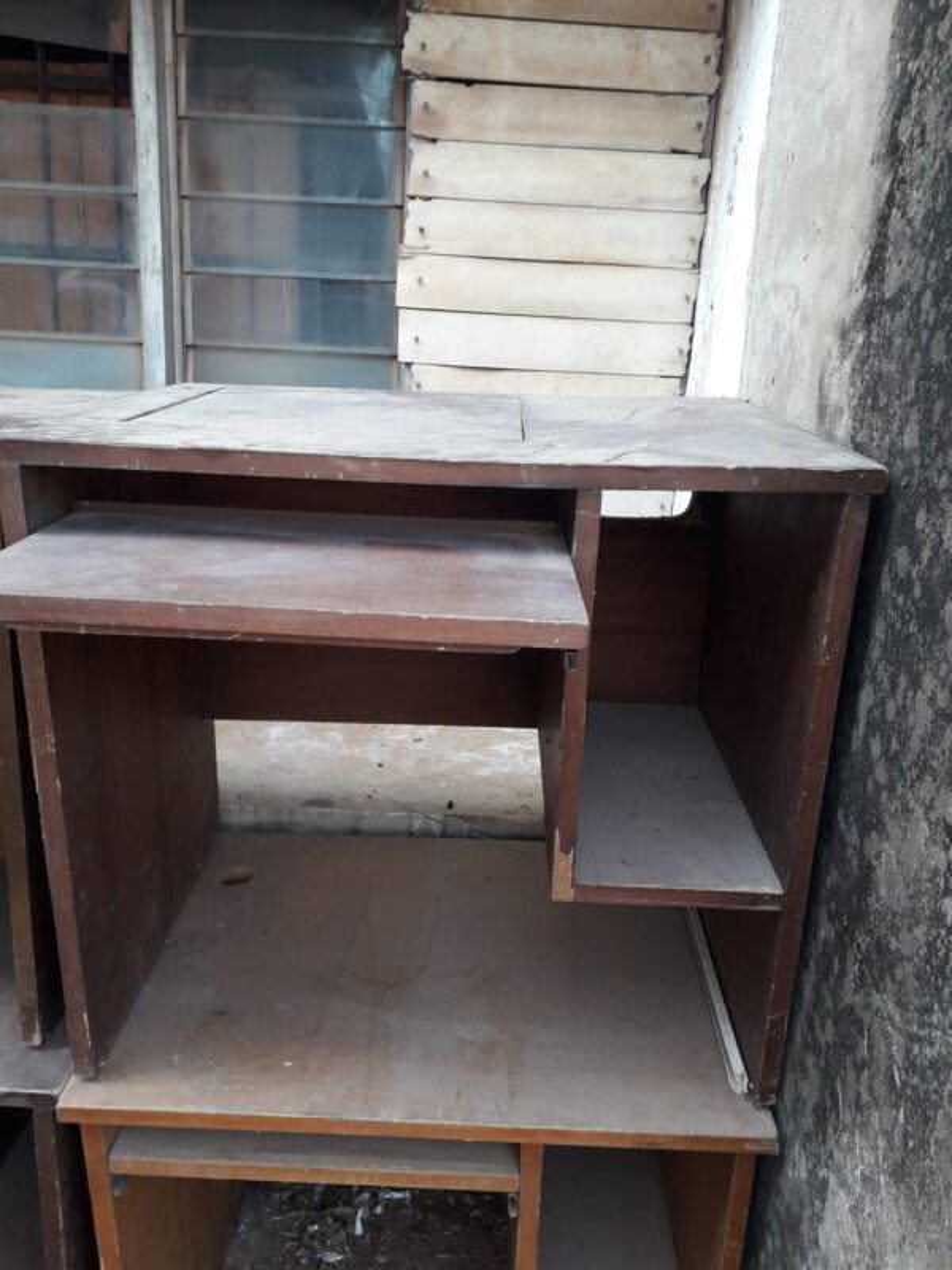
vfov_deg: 65.3
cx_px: 476
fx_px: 990
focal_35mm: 27
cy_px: 635
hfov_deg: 51.4
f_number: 1.9
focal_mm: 3.6
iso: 50
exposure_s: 1/100
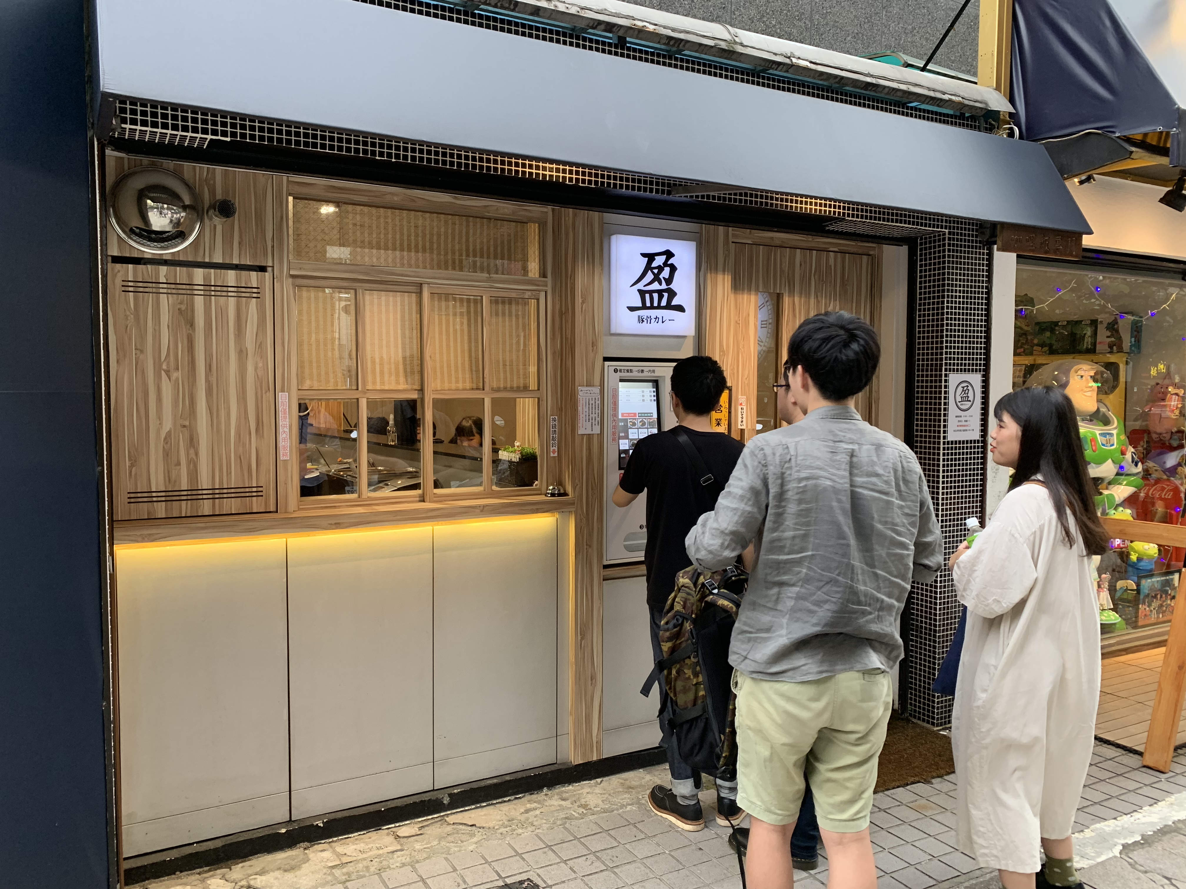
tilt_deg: -4.0
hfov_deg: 67.3
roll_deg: +0.3
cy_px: 444
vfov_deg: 53.1
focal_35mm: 26
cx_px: 593
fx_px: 891
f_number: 1.8
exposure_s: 1/60
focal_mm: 4.25
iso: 100
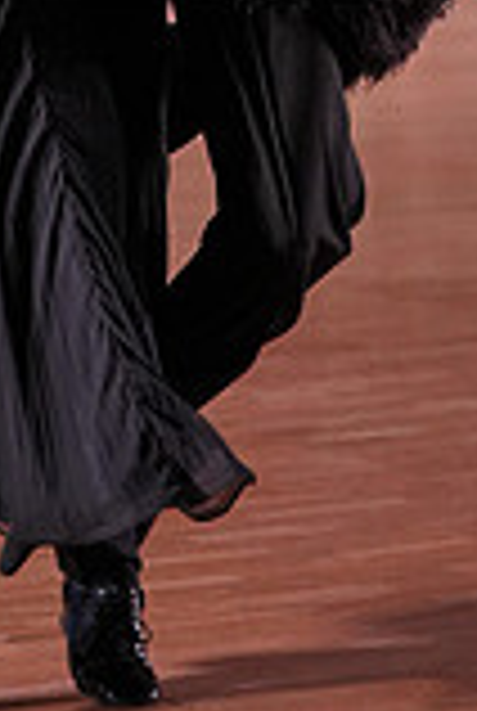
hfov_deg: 5.1
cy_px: -158
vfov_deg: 7.5
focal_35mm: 271
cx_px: 160
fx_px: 5362
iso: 1600
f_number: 2.8
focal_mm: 74
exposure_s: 1/640
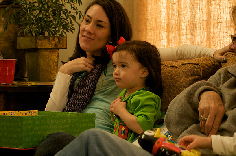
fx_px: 687
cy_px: 78
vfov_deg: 13.0
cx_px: 118
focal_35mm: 105
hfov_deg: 19.5
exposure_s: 1/60
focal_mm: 70
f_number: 5.6
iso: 200
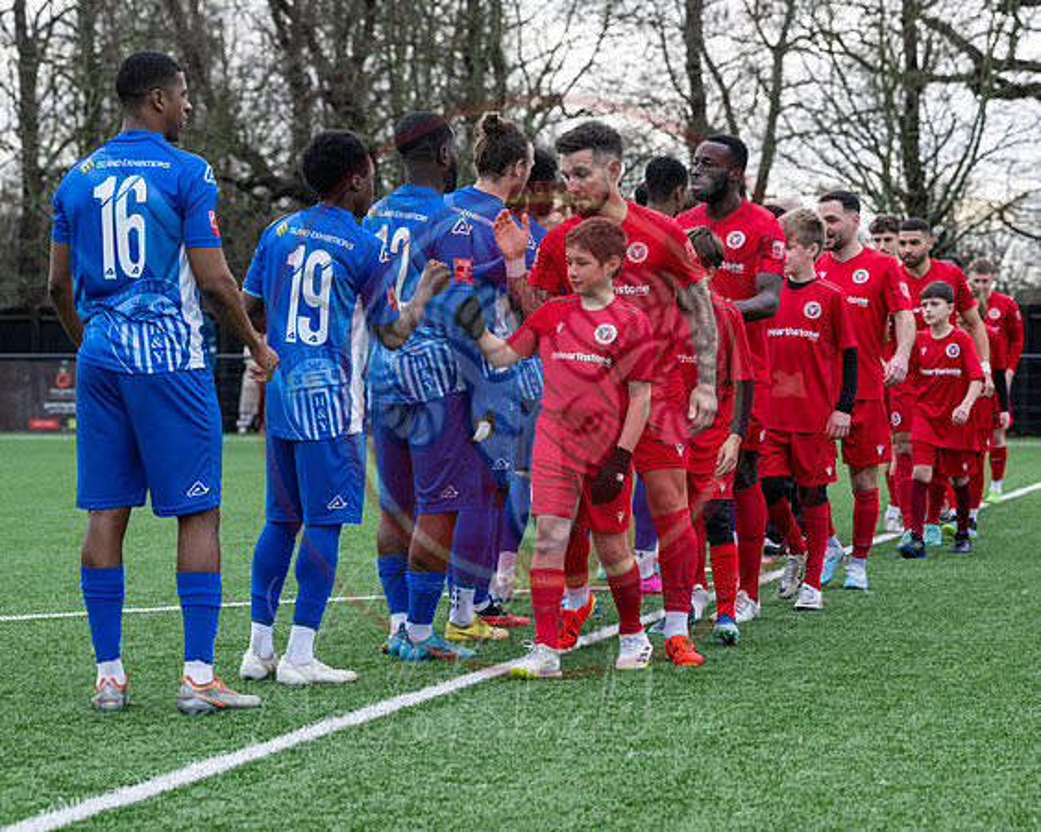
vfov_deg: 15.2
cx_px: 628
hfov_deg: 18.9
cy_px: 413
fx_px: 3116
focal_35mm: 101
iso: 250
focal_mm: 87
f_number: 5
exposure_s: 1/250
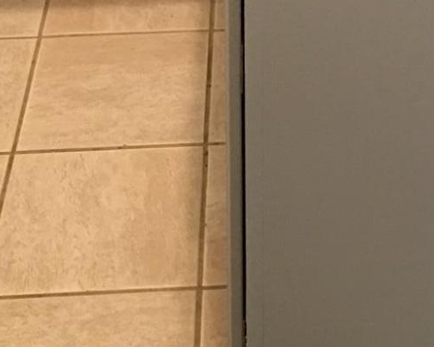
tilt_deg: -15.6
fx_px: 1463
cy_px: -433
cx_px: 352
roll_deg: -0.7
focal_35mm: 114
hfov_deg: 16.7
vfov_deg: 11.6
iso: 80
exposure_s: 1/15
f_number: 2.2
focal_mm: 4.15
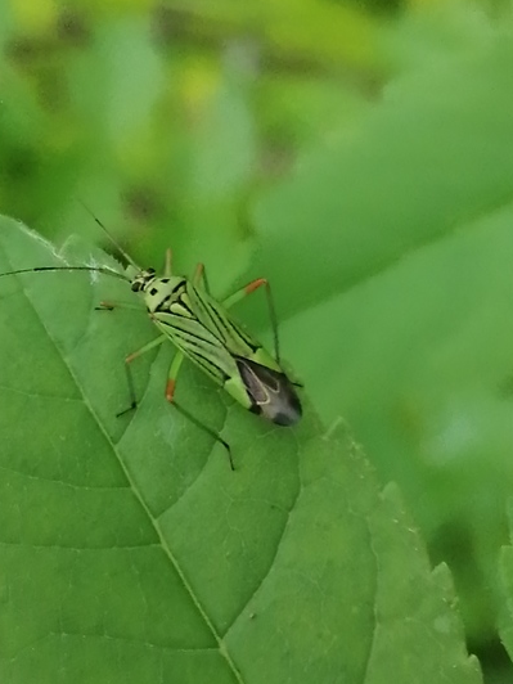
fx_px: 2450
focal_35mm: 124
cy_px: 348
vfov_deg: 15.9
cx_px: 229
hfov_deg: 12.0
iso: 64
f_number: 1.8
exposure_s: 1/90
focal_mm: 3.46
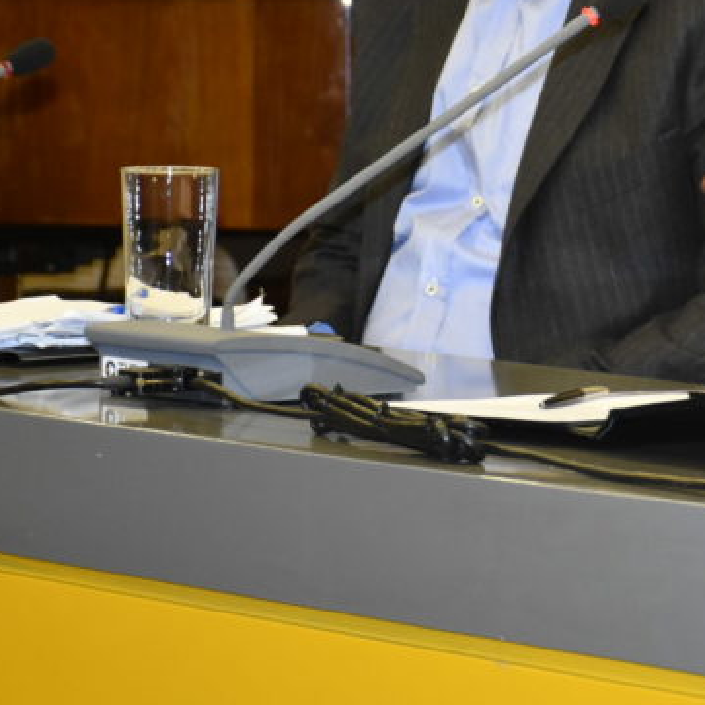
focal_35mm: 202
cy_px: 95
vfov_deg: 8.6
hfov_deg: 8.6
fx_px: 4654
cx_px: 859
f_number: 5.6
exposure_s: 1/100
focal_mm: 56
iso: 1600
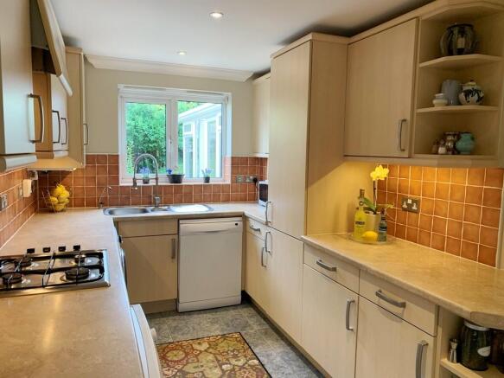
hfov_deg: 67.3
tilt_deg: -6.1
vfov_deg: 53.0
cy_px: 189
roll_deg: -1.2
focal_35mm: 26
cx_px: 252
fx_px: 378
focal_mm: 4.25
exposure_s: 1/88
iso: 100
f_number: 1.8
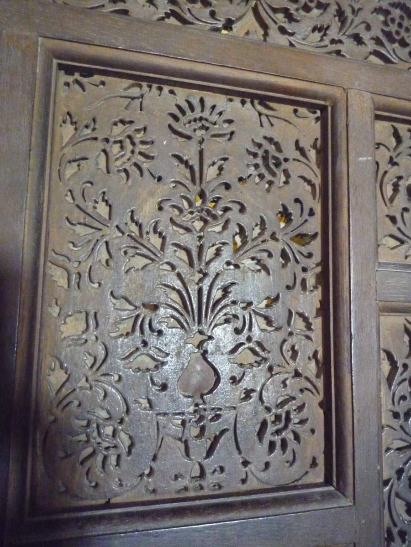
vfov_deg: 69.4
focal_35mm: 25
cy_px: 274
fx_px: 396
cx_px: 206
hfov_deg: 54.9
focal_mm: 4.4
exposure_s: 1/13
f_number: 2.8
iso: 1600
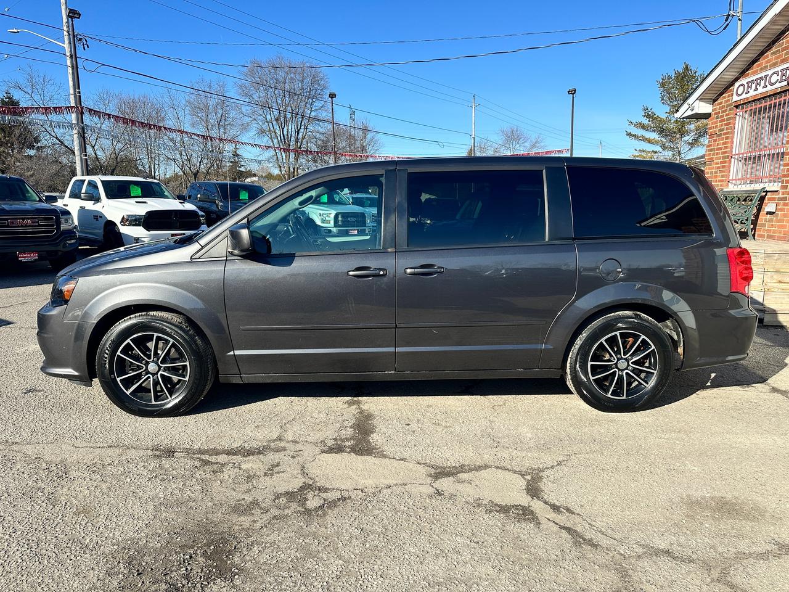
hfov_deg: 71.6
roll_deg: -1.2
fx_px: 547
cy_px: 296
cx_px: 394
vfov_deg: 56.8
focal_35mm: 24
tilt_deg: -9.1
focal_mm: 6.86
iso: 80
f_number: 1.78
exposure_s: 1/3058
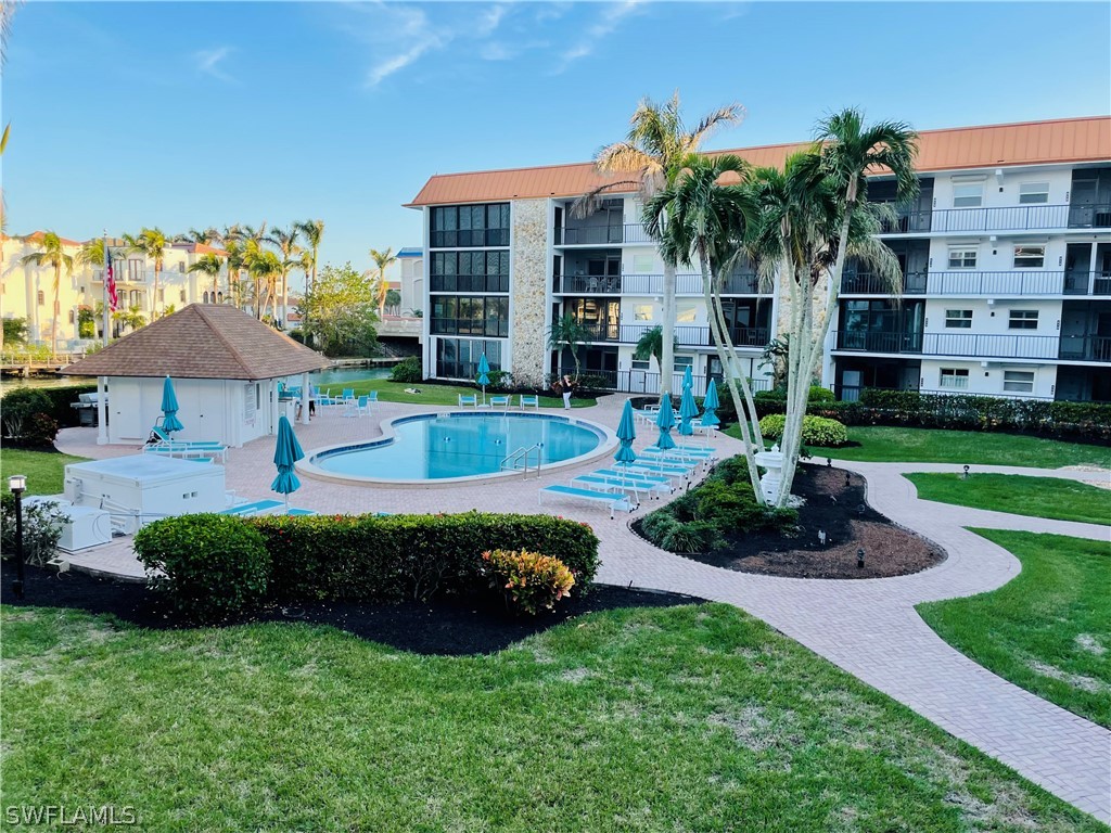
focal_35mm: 26
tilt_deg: -6.3
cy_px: 416
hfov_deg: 67.3
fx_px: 834
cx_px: 556
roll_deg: -0.4
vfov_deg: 53.1
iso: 32
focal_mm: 4.2
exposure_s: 1/535
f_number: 1.6
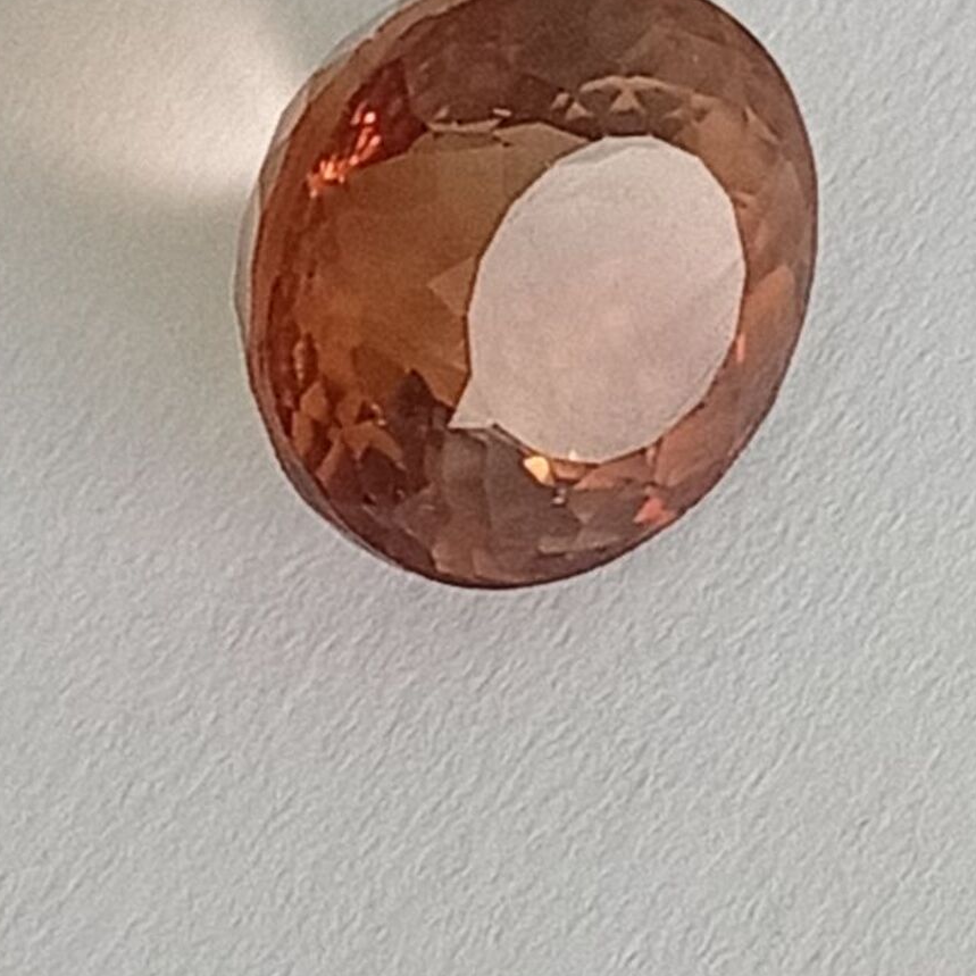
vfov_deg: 9.1
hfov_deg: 9.1
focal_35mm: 193
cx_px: 464
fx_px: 6157
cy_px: 305
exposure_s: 1/50
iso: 217
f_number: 1.8
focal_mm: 3.84
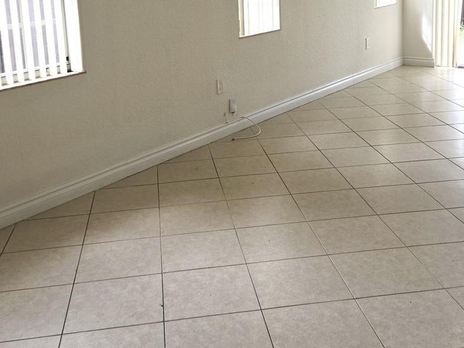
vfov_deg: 30.0
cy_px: 59
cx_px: 236
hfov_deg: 40.4
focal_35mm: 47
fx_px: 630
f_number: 1.8
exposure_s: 1/120
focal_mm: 5.4
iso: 25
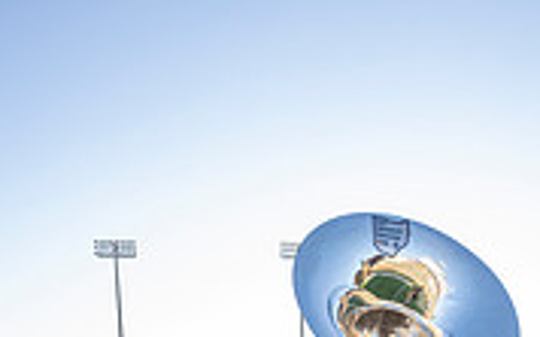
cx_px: 370
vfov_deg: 25.9
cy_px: 507
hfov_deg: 52.7
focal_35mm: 36
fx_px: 529
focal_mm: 14
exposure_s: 1/500
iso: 320
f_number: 4
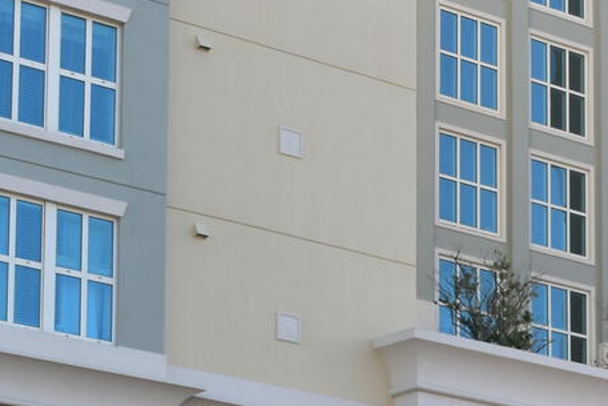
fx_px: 2784
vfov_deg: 8.1
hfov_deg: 12.3
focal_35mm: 165
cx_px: 600
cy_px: 635
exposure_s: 1/200
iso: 400
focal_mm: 31
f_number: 10
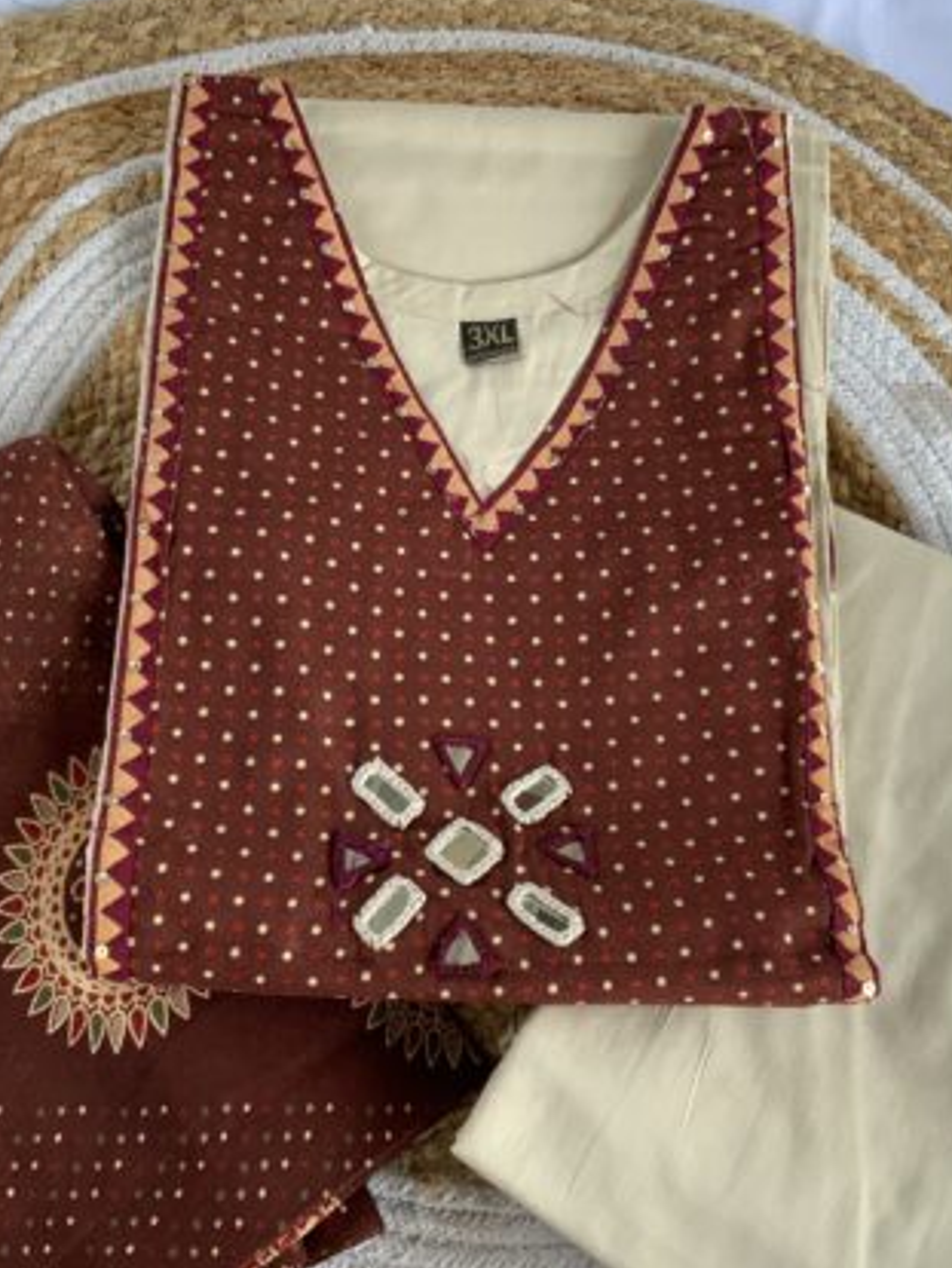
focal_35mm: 42
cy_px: 591
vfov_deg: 44.7
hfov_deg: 34.4
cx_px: 441
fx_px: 1539
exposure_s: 1/172
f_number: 1.8
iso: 16
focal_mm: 3
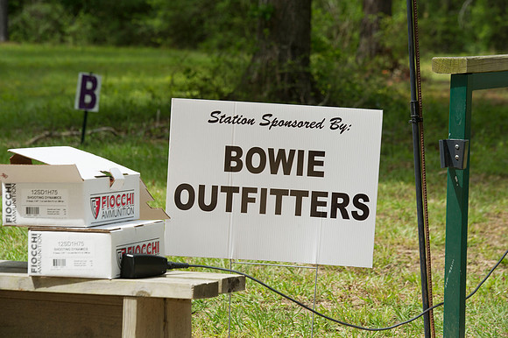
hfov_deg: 15.2
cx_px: 254
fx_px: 1904
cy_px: 169
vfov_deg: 10.1
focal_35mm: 135
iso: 200
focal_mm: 135
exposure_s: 1/400
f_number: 8
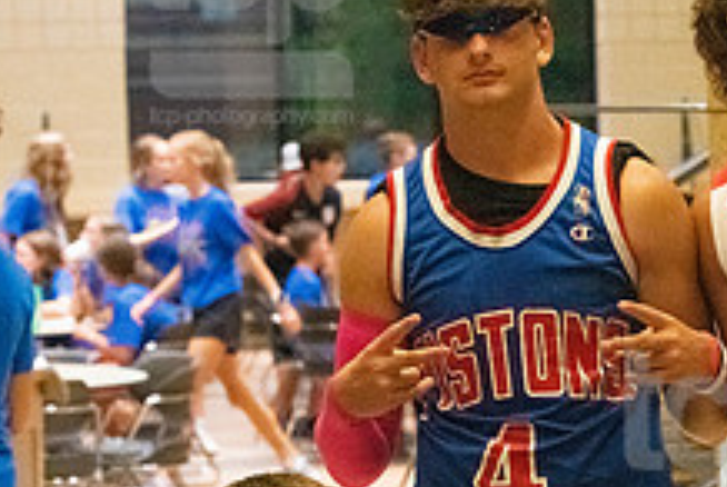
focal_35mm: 186
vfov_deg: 7.4
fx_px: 3761
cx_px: 727
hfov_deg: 10.9
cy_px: 469
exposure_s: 1/400
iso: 6400
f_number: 5.6
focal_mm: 70
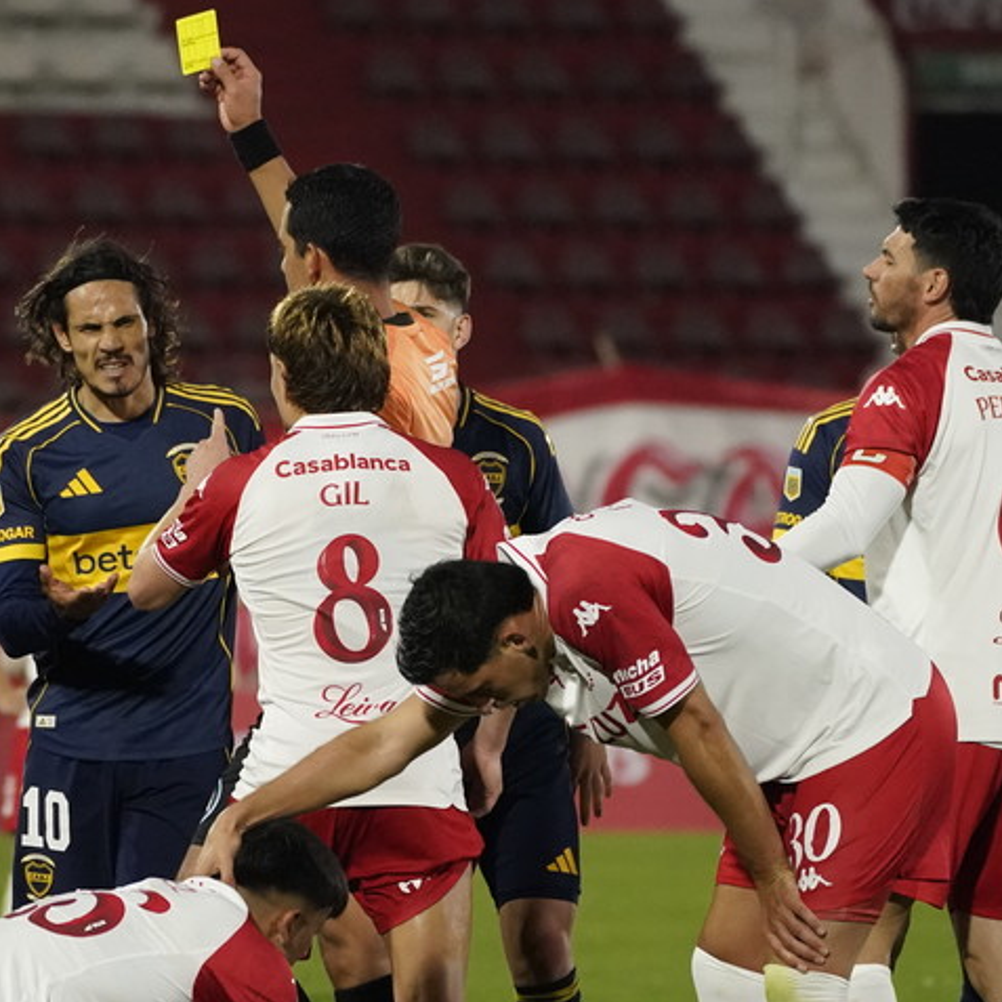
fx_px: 16669
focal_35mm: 509
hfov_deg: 3.4
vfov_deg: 3.4
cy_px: 500
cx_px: 250
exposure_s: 1/2000
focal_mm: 265
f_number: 5.6
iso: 8000
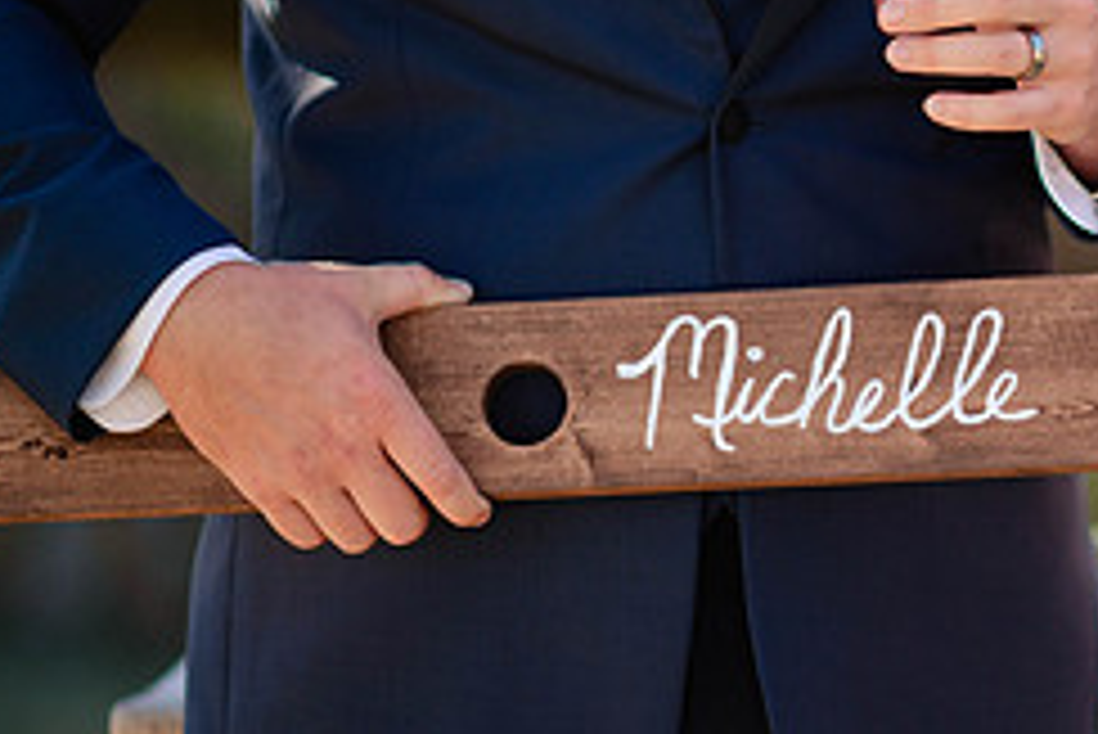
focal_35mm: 202
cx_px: 1170
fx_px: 6164
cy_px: 205
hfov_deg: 10.1
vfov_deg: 6.8
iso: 200
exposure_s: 1/1600
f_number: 1.8
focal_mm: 85
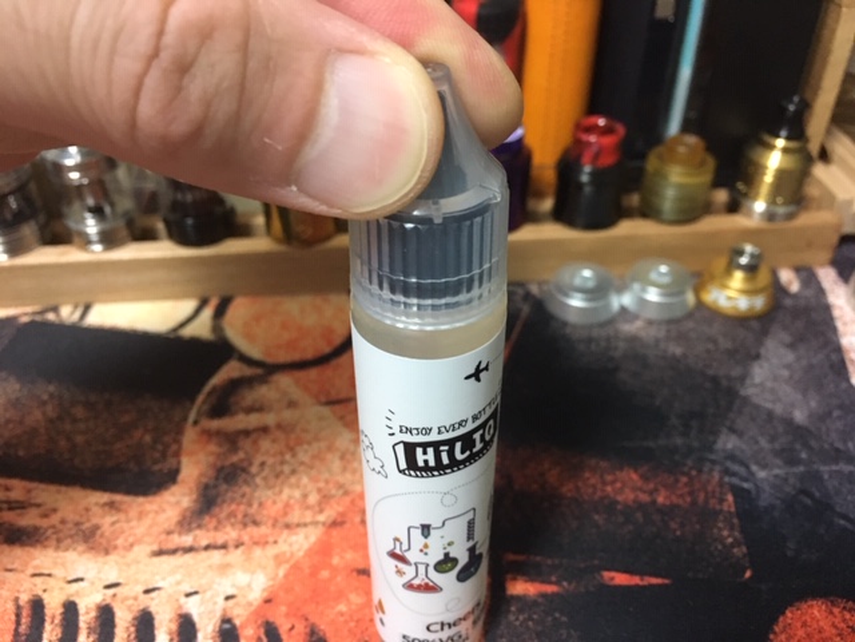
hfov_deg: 61.7
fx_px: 716
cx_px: 428
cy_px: 321
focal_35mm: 29
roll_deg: -1.5
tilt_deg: -40.1
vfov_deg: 48.2
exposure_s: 1/15
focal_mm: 4.15
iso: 200
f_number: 2.2
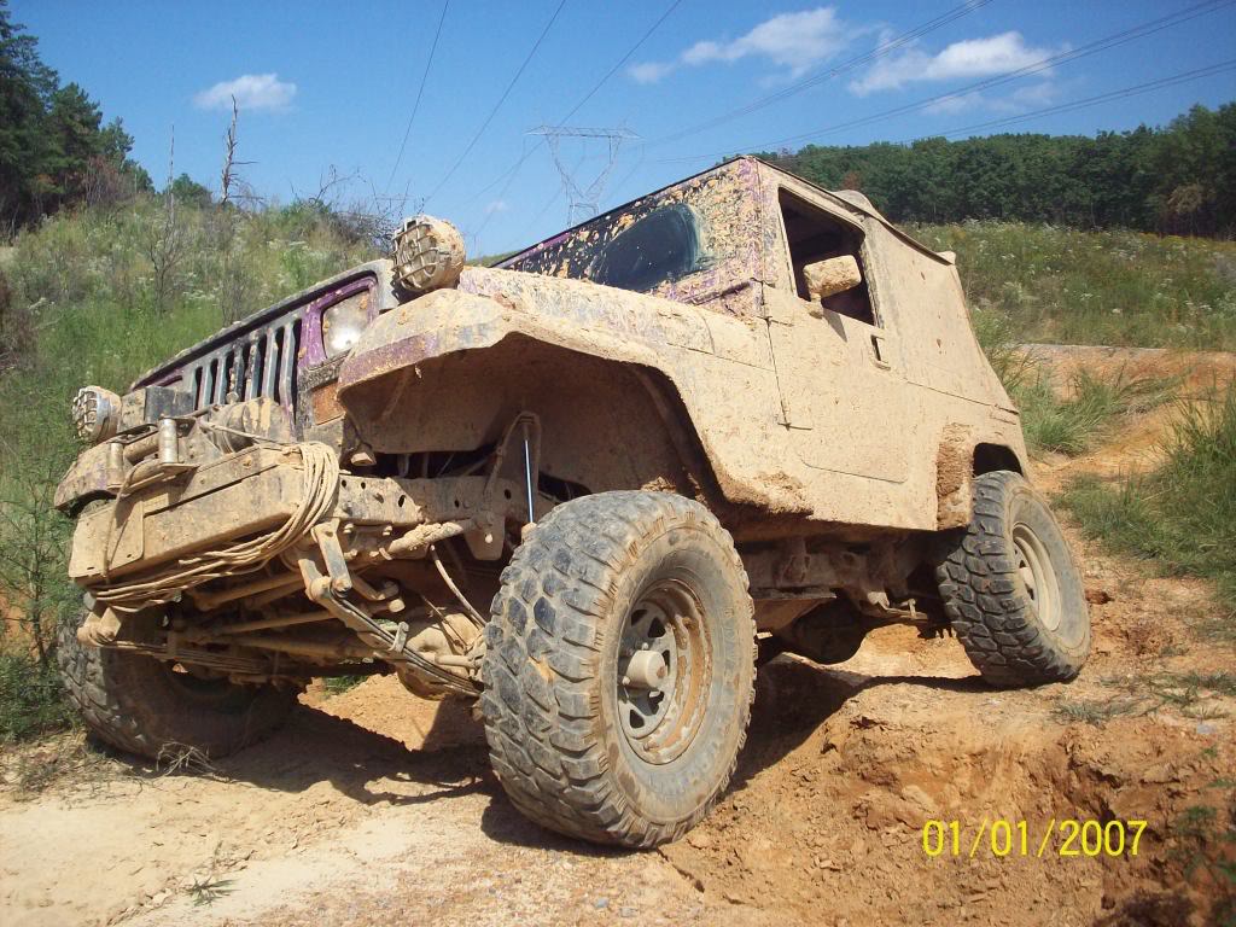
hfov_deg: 50.1
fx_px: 1321
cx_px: 618
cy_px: 464
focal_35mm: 37
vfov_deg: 38.7
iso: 80
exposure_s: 1/443
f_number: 5.6
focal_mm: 6.2
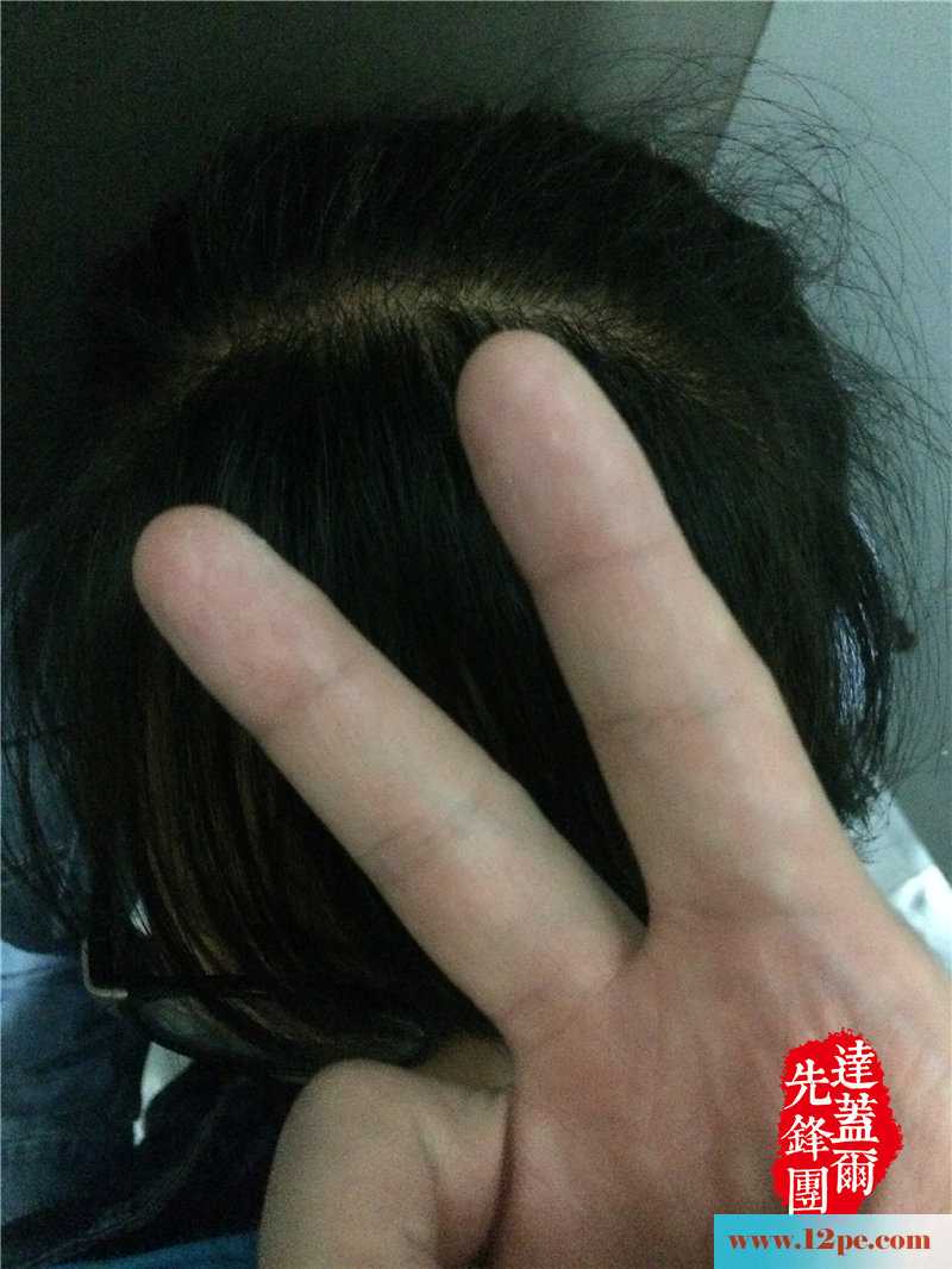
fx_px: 1063
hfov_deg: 48.2
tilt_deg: -81.9
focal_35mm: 29
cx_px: 476
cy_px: 634
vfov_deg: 61.6
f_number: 2.2
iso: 1250
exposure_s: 1/17
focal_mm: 4.15
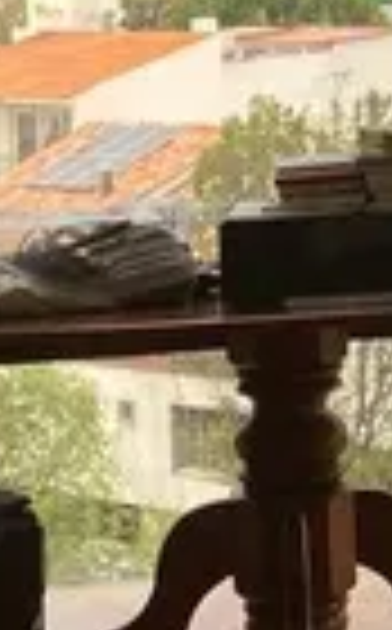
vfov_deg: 12.8
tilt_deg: +0.2
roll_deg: +1.8
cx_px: 635
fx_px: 2712
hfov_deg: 8.1
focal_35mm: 158
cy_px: -225
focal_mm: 4.25
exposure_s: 1/121
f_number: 1.8
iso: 100
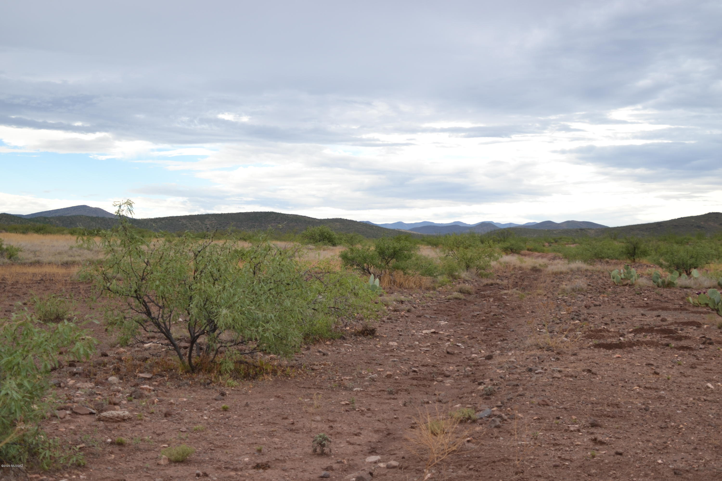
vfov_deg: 25.8
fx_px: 1053
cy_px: 240
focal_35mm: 52
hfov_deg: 37.9
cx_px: 361
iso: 100
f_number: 4
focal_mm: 35
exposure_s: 1/160
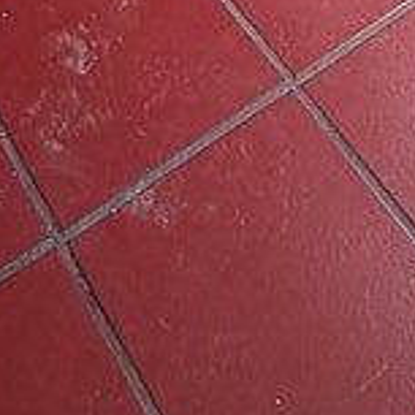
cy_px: -684
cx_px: 190
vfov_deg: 13.0
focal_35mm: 83
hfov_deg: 20.9
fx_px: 1126
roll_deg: -6.7
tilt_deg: -16.5
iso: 80
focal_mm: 2.22
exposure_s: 1/121
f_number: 2.2
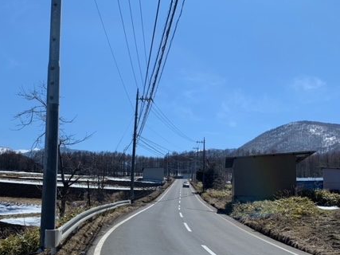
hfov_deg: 47.0
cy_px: 150
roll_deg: -4.0
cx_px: 111
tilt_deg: +8.4
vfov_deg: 36.7
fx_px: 383
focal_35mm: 39
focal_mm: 4.25
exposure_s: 1/3289
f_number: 1.8
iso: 25
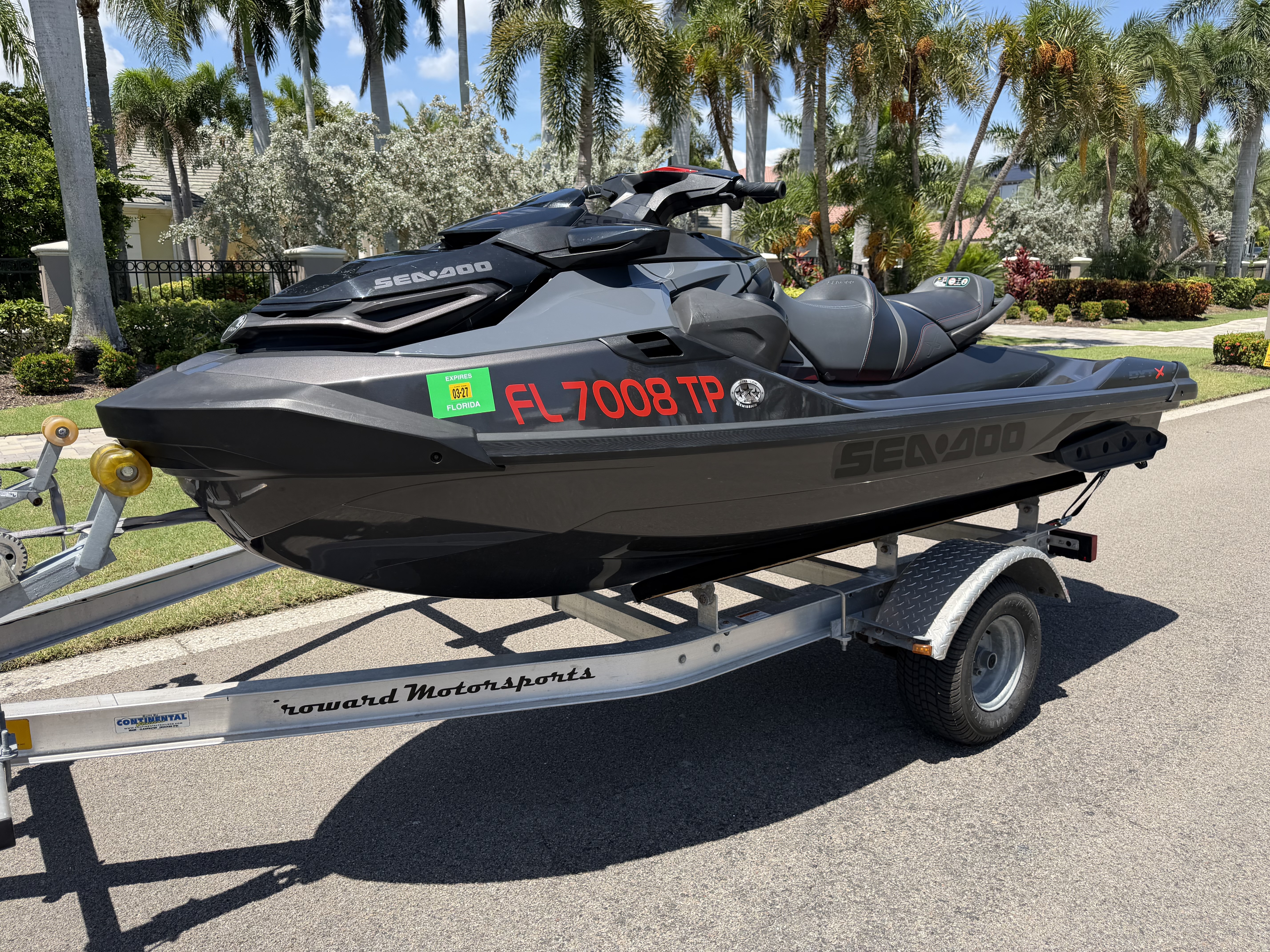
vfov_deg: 56.8
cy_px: 476
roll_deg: +0.8
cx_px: 635
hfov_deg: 71.6
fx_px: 881
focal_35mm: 24
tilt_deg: -11.9
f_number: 1.78
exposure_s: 1/2370
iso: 80
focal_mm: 6.76
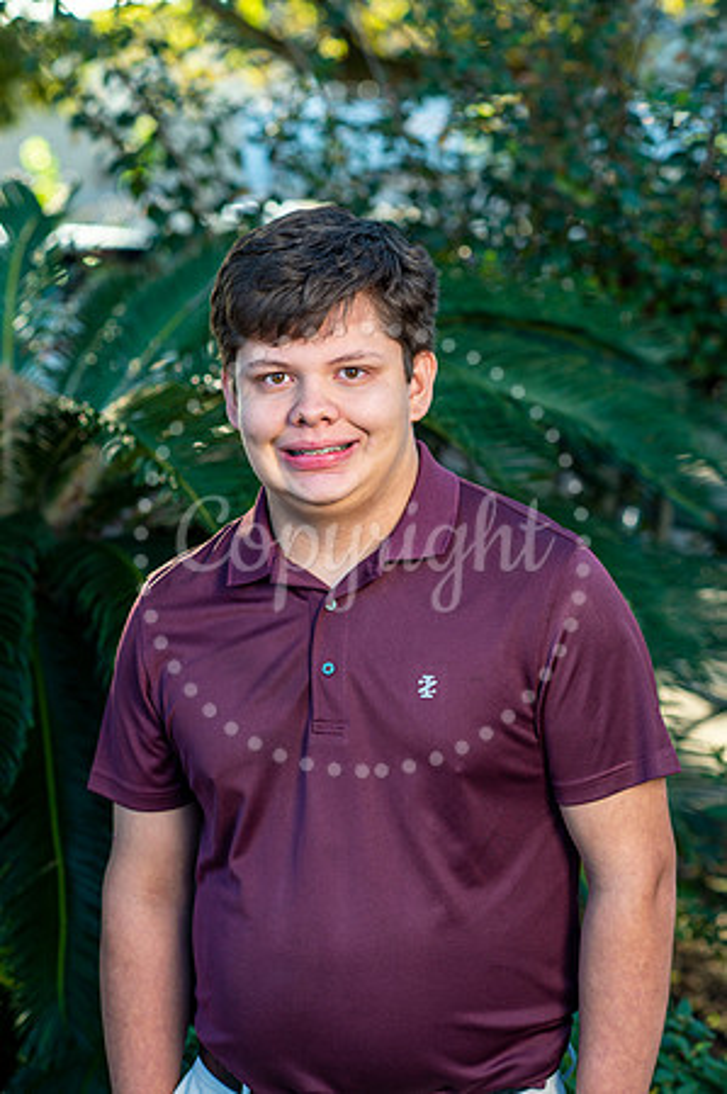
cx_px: 364
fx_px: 2581
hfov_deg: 16.0
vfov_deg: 23.9
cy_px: 547
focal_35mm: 85
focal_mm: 85
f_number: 4
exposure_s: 1/160
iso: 200
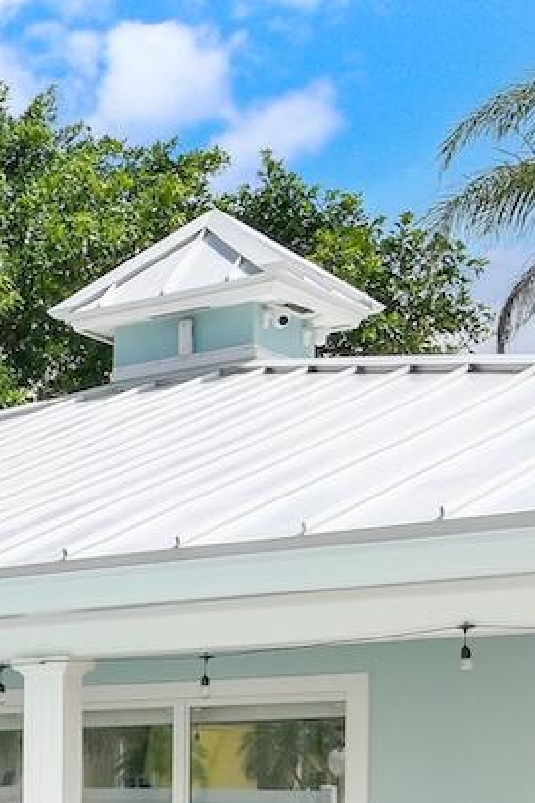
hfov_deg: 12.3
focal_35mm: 78
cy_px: 851
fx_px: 1740
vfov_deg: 24.5
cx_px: -872
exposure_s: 1/1000
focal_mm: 16
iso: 200
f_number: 11
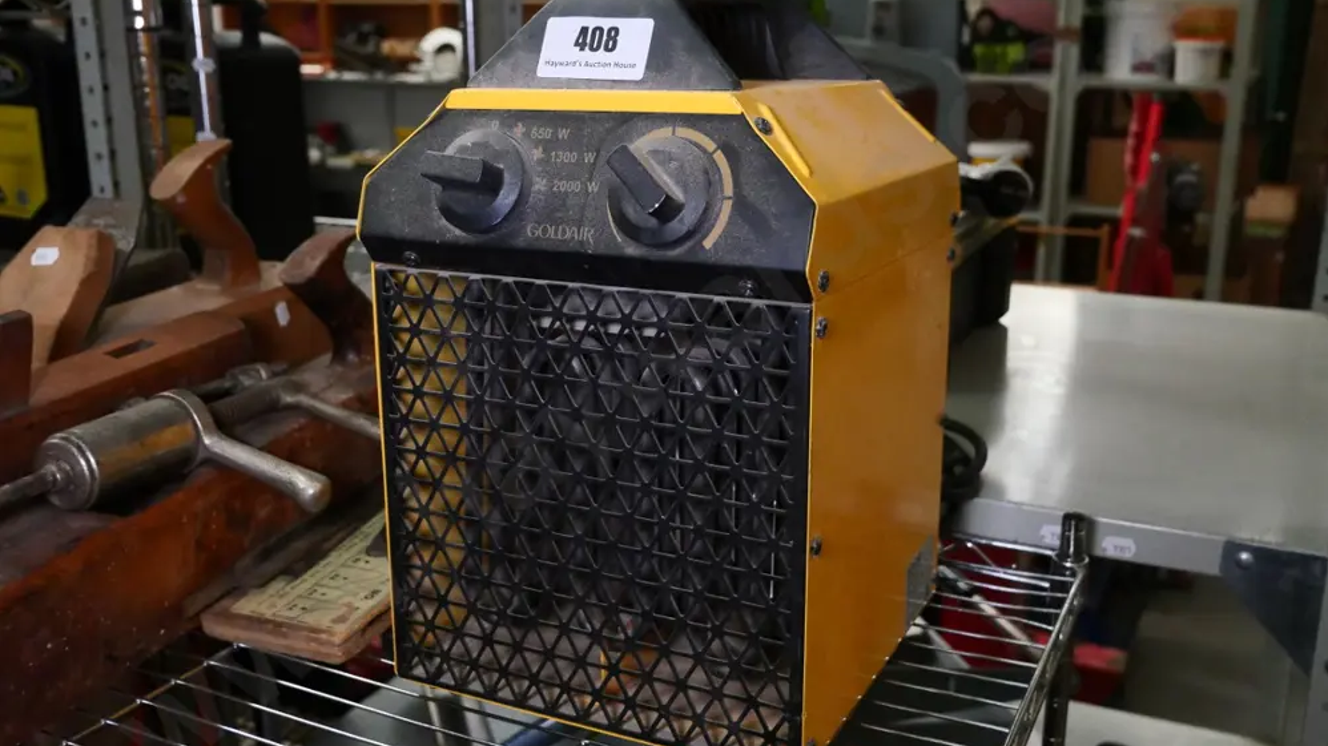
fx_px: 1338
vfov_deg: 31.2
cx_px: 680
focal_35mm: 38
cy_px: 348
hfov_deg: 52.8
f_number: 4.5
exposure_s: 1/400
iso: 3200
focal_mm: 17
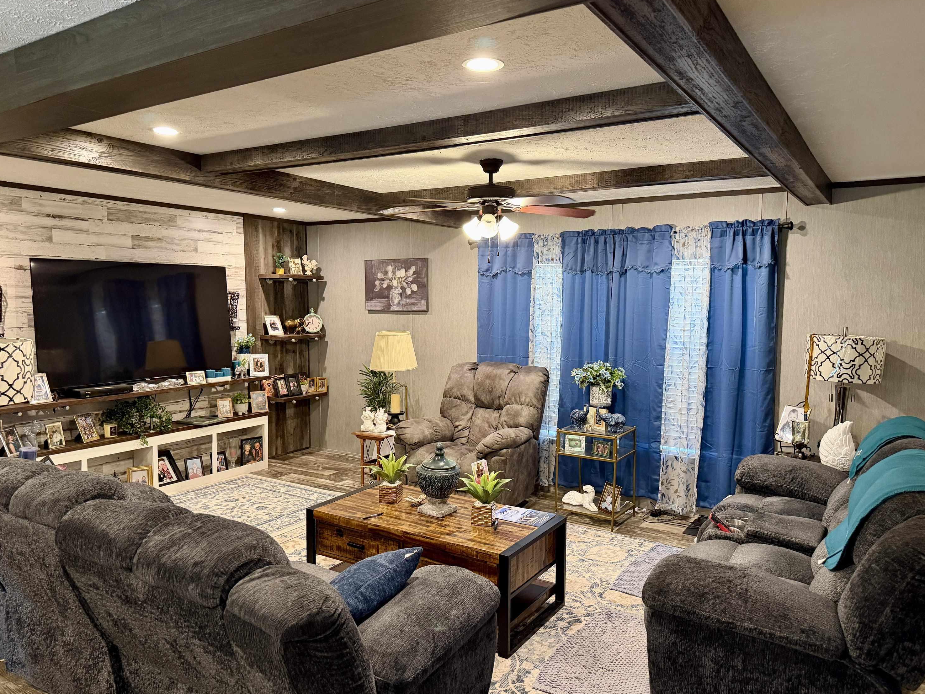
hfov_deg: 69.4
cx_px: 455
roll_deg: -0.4
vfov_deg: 54.9
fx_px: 668
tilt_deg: -3.5
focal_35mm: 25
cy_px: 347
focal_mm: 6.76
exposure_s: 1/60
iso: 400
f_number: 1.78
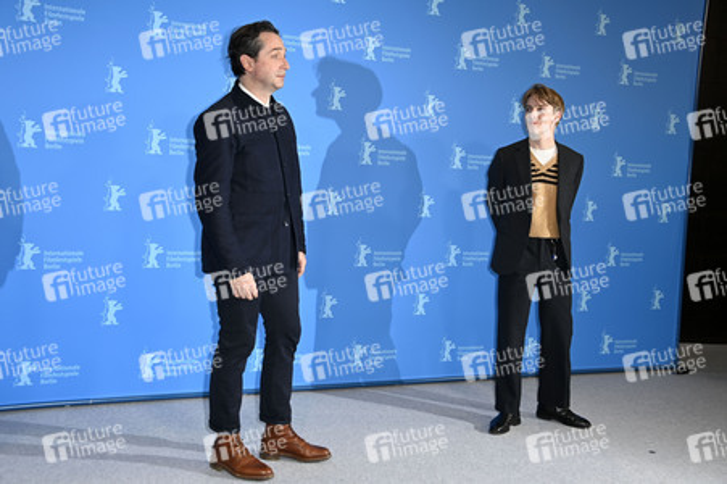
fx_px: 726
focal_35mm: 36
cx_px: 364
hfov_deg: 53.2
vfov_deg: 36.8
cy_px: 242
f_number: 5.6
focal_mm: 36
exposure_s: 1/200
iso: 800
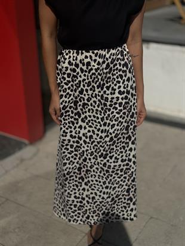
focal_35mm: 48
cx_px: 92
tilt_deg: -25.3
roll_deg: -0.5
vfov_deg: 39.6
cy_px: 123
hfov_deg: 30.3
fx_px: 342
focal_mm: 6.86
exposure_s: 1/29412
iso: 80
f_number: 1.78
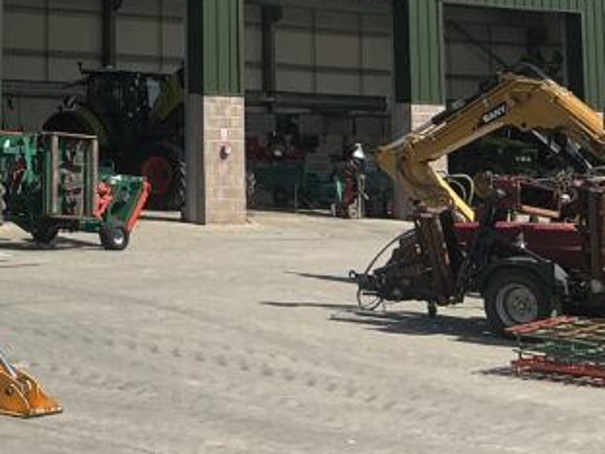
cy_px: -169
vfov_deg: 15.2
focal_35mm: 92
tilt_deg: +9.5
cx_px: -109
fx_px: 1608
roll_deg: -2.0
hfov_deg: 20.1
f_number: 1.8
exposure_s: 1/2227
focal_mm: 3
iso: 25
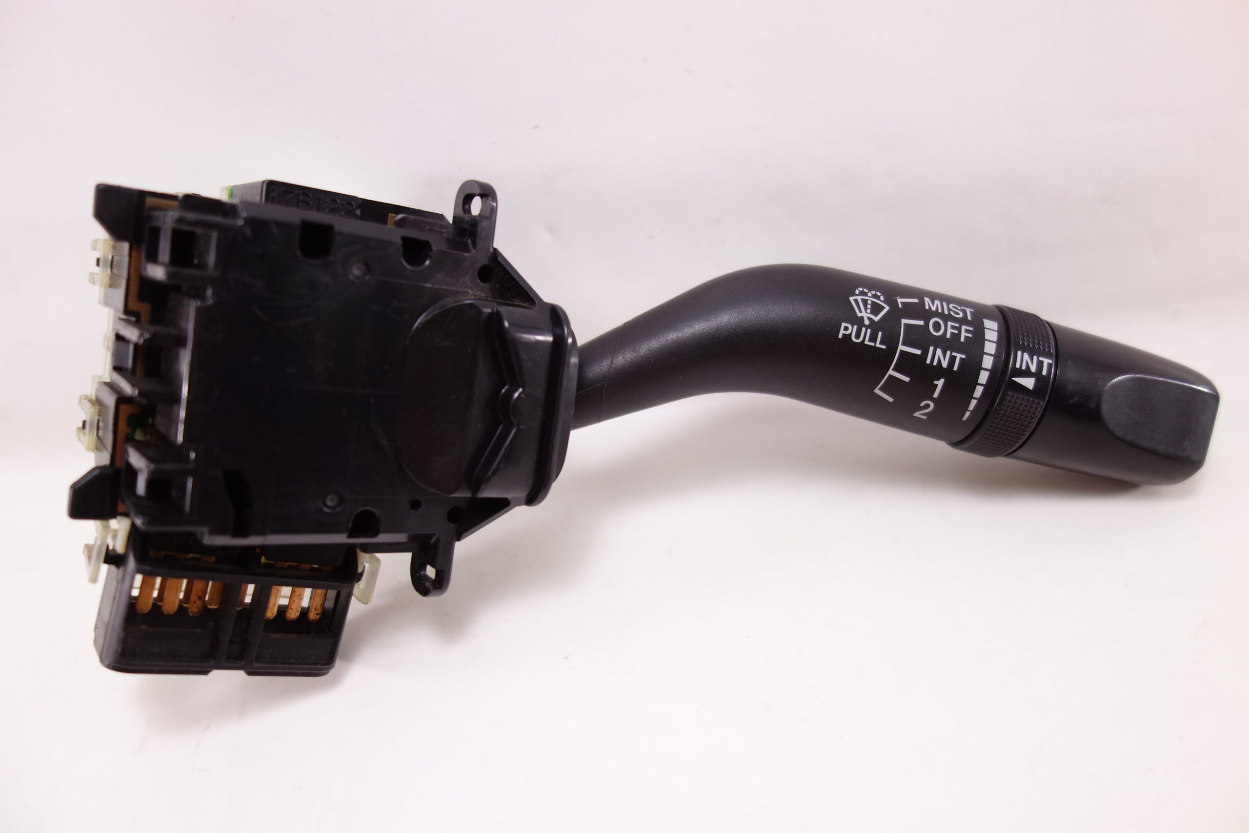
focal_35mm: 28
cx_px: 624
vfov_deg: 46.4
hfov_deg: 65.5
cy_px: 416
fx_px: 971
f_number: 2
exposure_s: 1/100
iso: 125
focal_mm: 10.4
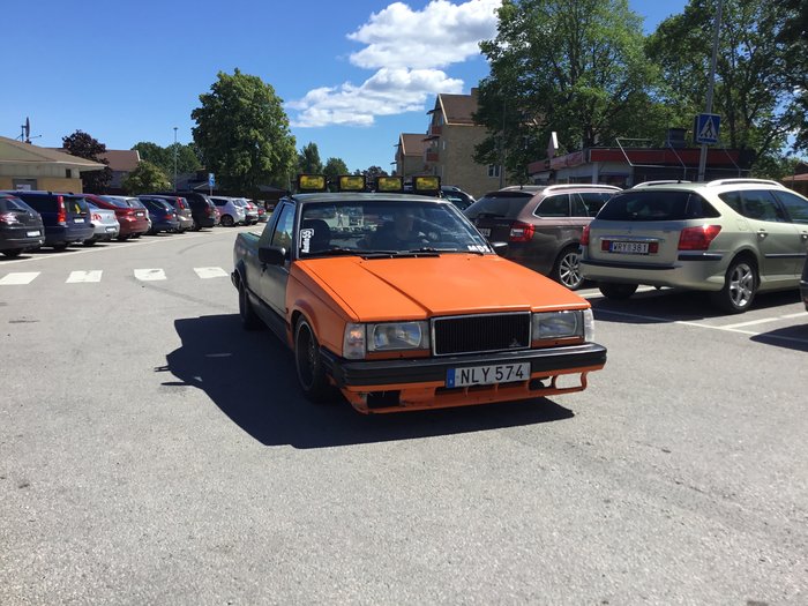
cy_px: 303
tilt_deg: -10.3
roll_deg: -0.4
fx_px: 724
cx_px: 404
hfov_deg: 58.4
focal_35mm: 31
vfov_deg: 45.4
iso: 25
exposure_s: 1/1235
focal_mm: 3.3
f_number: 2.4
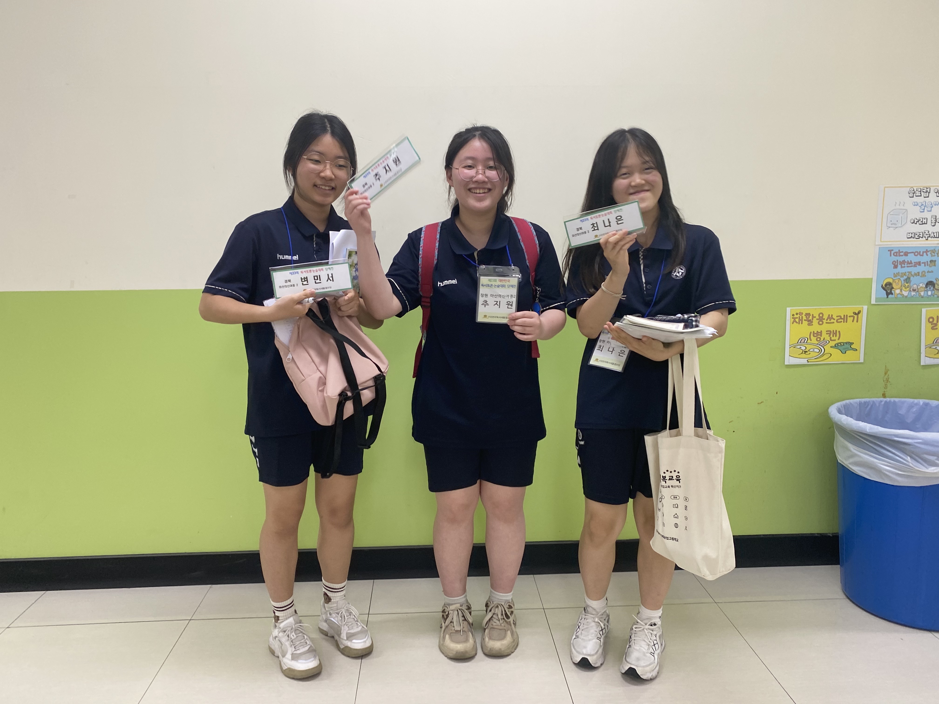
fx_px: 705
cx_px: 470
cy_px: 352
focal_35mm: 26
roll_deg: -0.3
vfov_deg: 53.1
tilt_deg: -8.5
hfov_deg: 67.3
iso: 80
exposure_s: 1/60
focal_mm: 4.25
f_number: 1.8
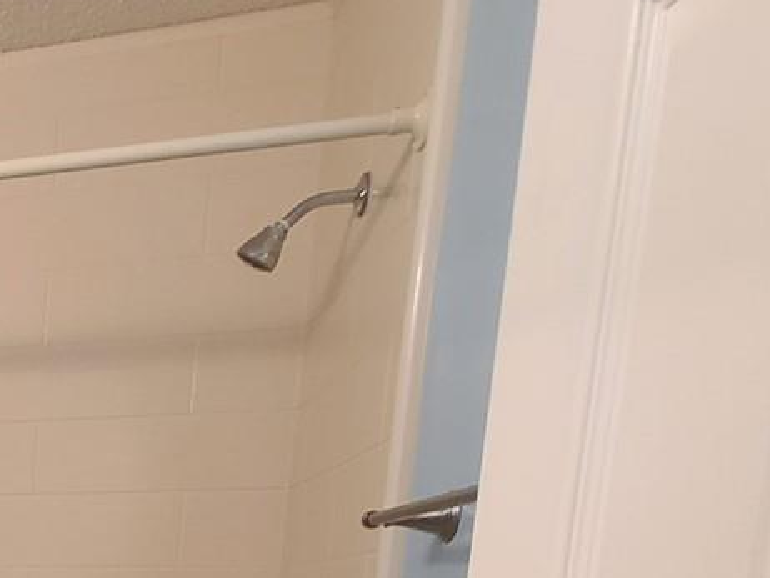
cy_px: 760
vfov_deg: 26.9
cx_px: -427
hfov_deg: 27.0
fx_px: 1002
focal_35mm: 45
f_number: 2.2
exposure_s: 1/40
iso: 320
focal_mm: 2.2
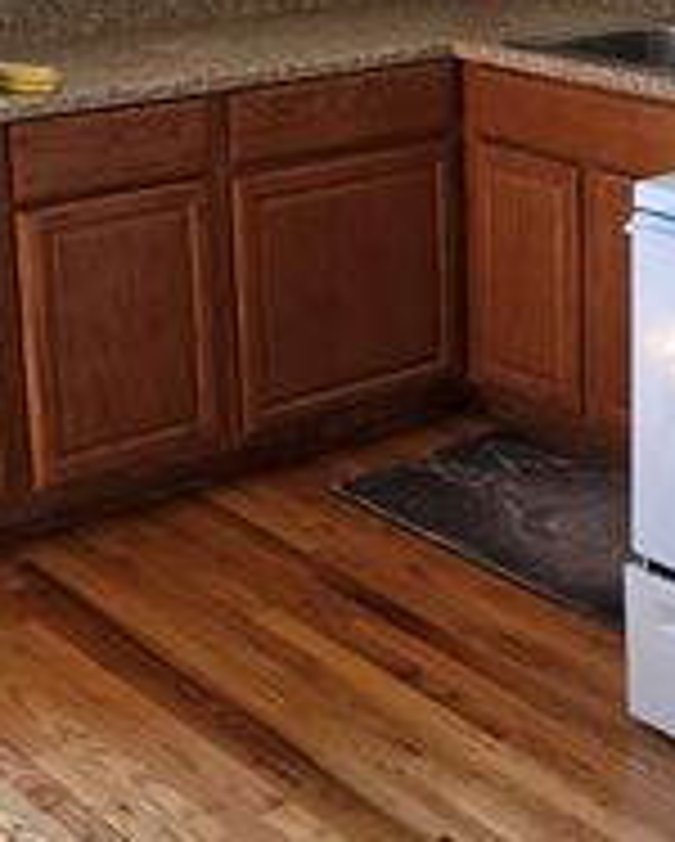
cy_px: 187
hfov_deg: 18.9
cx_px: 616
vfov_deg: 23.5
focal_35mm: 80
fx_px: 1994
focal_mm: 5.4
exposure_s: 1/120
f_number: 1.8
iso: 200
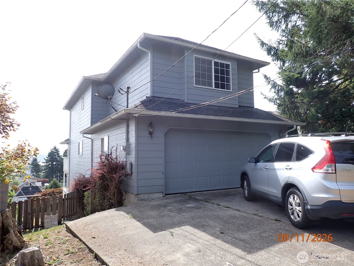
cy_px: 133
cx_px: 177
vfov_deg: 54.9
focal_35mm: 25
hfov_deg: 69.4
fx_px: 256
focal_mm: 4.5
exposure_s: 1/500
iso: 100
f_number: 2.8
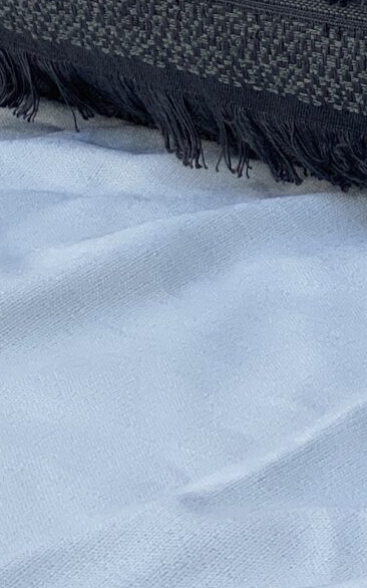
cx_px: 409
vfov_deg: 8.6
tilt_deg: -19.0
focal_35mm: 241
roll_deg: +4.3
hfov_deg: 5.4
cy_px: -62
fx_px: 3859
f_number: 2
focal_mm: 6
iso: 20
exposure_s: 1/856
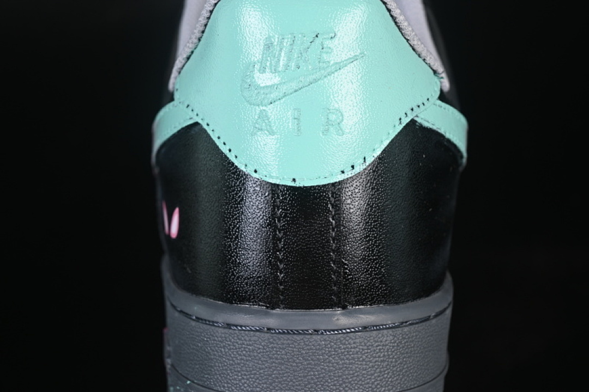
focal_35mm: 75
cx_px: 294
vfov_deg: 18.2
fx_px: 1227
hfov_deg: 27.0
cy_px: 196
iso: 160
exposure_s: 1/50
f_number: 6.3
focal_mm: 50
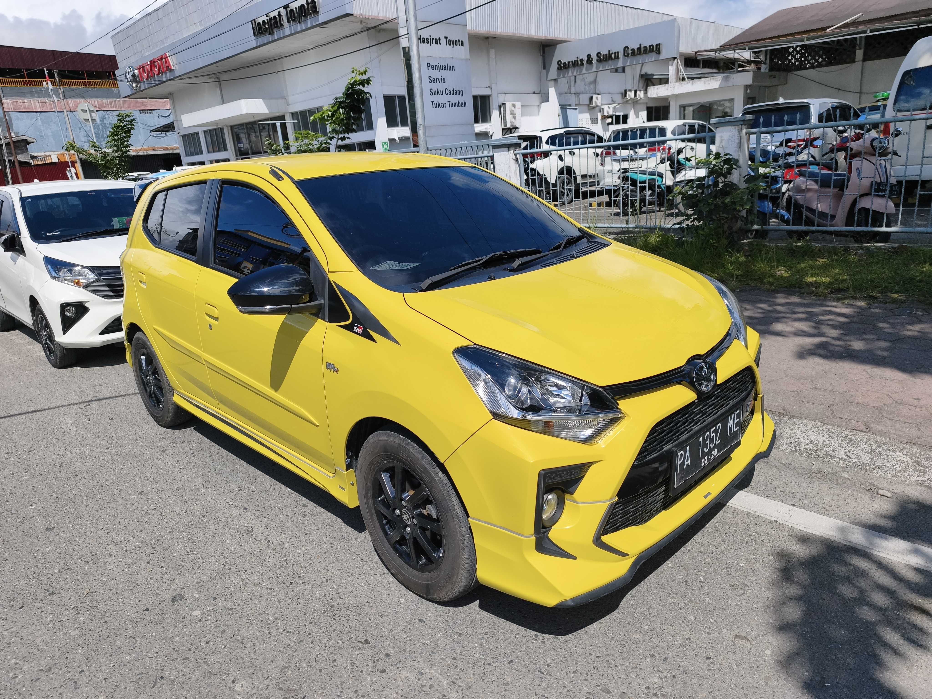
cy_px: 350
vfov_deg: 58.9
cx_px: 466
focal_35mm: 23
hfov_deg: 73.9
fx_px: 619
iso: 64
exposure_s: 1/8371
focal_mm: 6.45
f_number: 1.62
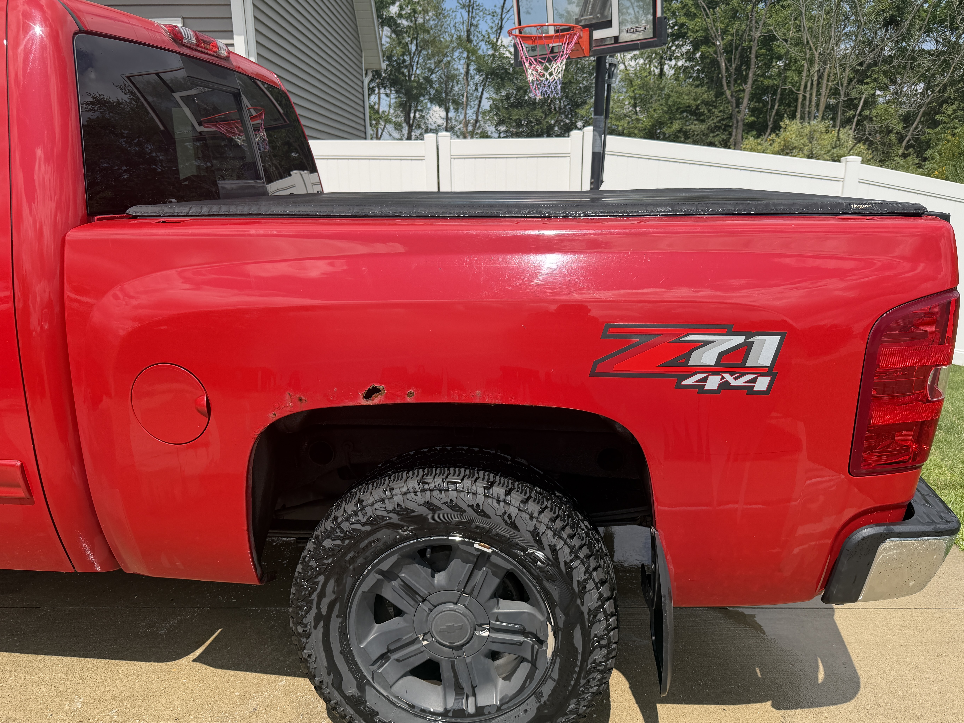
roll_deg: +0.4
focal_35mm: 25
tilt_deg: -15.5
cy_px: 374
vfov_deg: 54.9
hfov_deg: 69.4
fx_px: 696
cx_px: 495
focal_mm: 6.76
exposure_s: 1/4167
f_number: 1.78
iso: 100
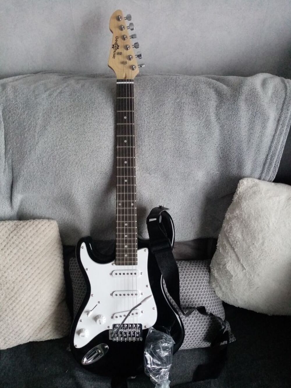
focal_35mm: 26
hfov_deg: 53.1
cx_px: 146
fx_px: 291
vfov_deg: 67.3
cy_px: 194
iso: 898
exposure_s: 1/20
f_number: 1.8
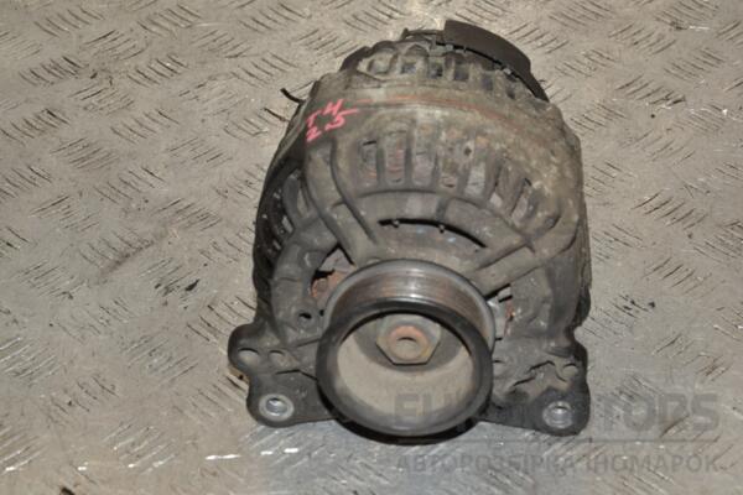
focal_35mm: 105
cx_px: 372
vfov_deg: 13.0
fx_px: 2167
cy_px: 248
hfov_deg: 19.5
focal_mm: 70
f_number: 10
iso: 800
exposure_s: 1/200
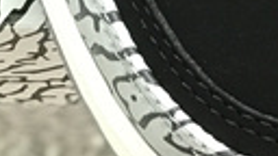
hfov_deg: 5.8
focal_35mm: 358
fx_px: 2639
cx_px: 680
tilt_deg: -71.1
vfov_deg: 3.4
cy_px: -168
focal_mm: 6.6
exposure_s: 1/50
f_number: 2.8
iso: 50
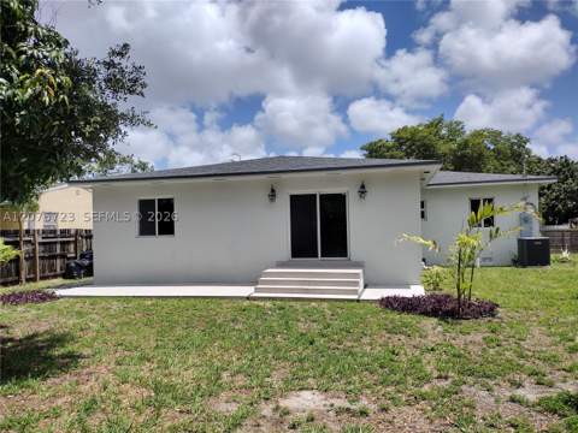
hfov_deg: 65.3
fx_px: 451
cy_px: 216
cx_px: 289
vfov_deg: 51.4
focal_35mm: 27
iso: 100
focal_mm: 4.71
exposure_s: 1/4180
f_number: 1.7
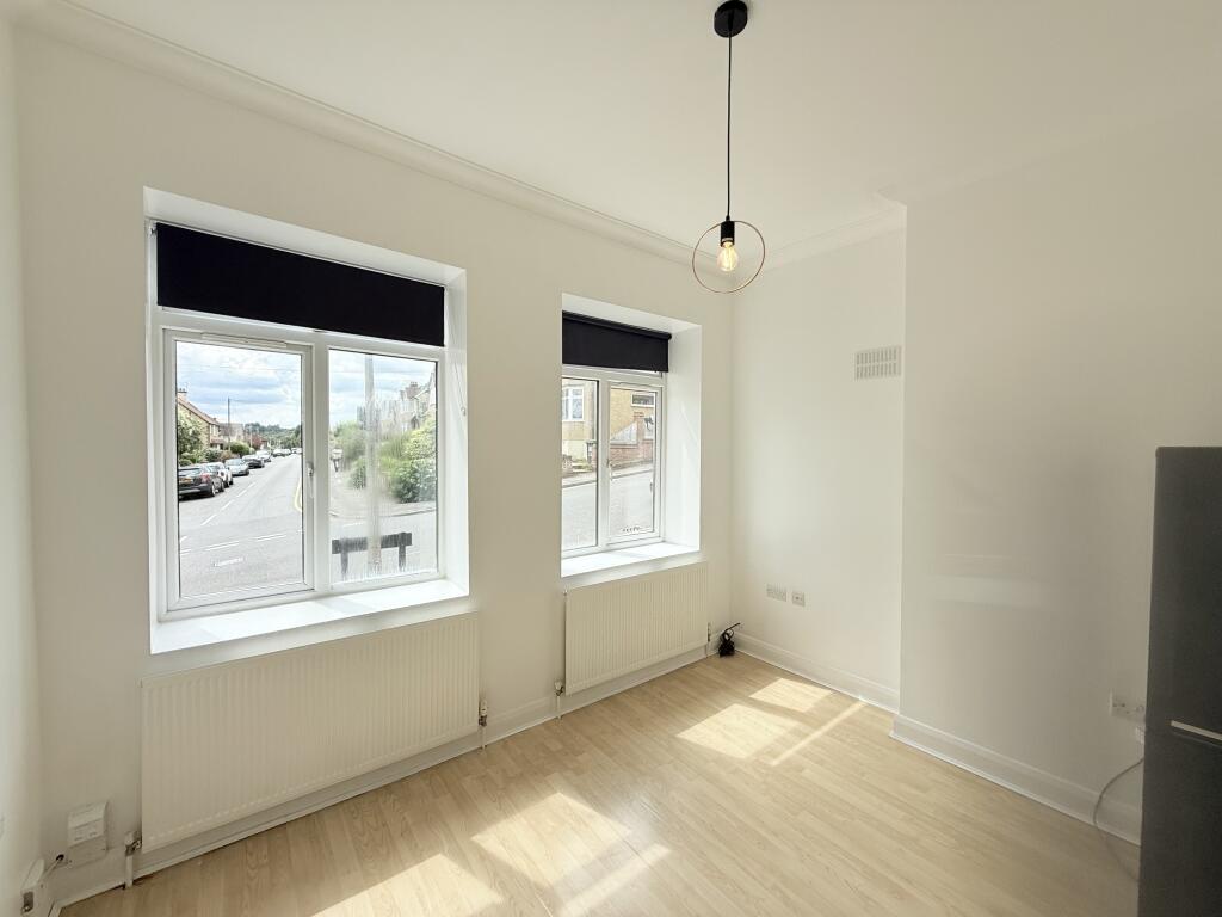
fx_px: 494
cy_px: 458
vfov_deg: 85.7
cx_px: 611
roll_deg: -0.6
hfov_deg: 102.1
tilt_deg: -0.8
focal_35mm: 14
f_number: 2.2
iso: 64
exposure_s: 1/820
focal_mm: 2.22
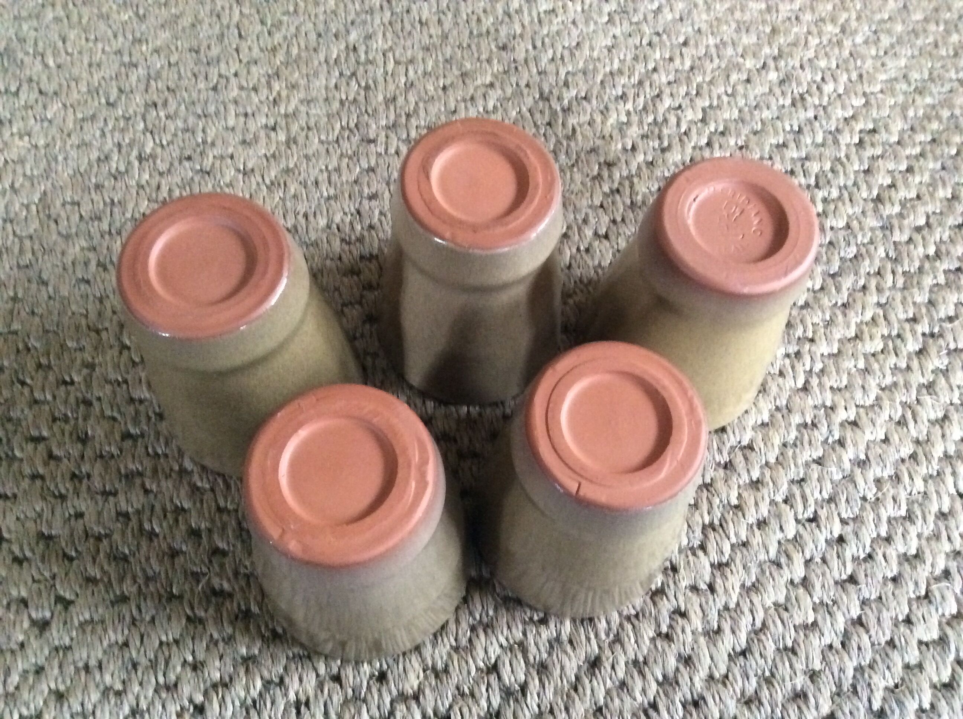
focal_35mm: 32
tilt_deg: -65.1
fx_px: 889
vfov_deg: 44.1
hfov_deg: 56.9
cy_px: 360
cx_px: 482
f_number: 2.4
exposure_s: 1/17
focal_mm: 3.3
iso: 800
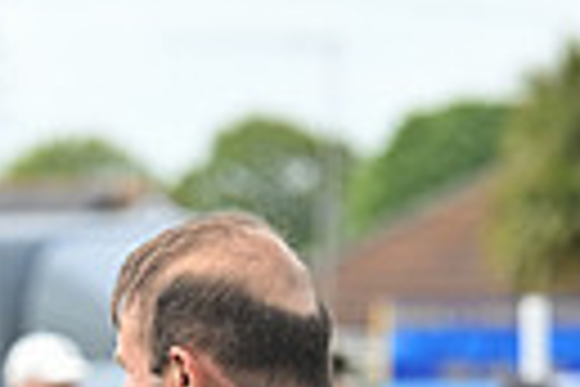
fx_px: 14483
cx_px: -441
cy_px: 848
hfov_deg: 2.3
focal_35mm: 899
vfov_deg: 1.5
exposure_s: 1/640
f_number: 6.3
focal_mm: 200
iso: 400
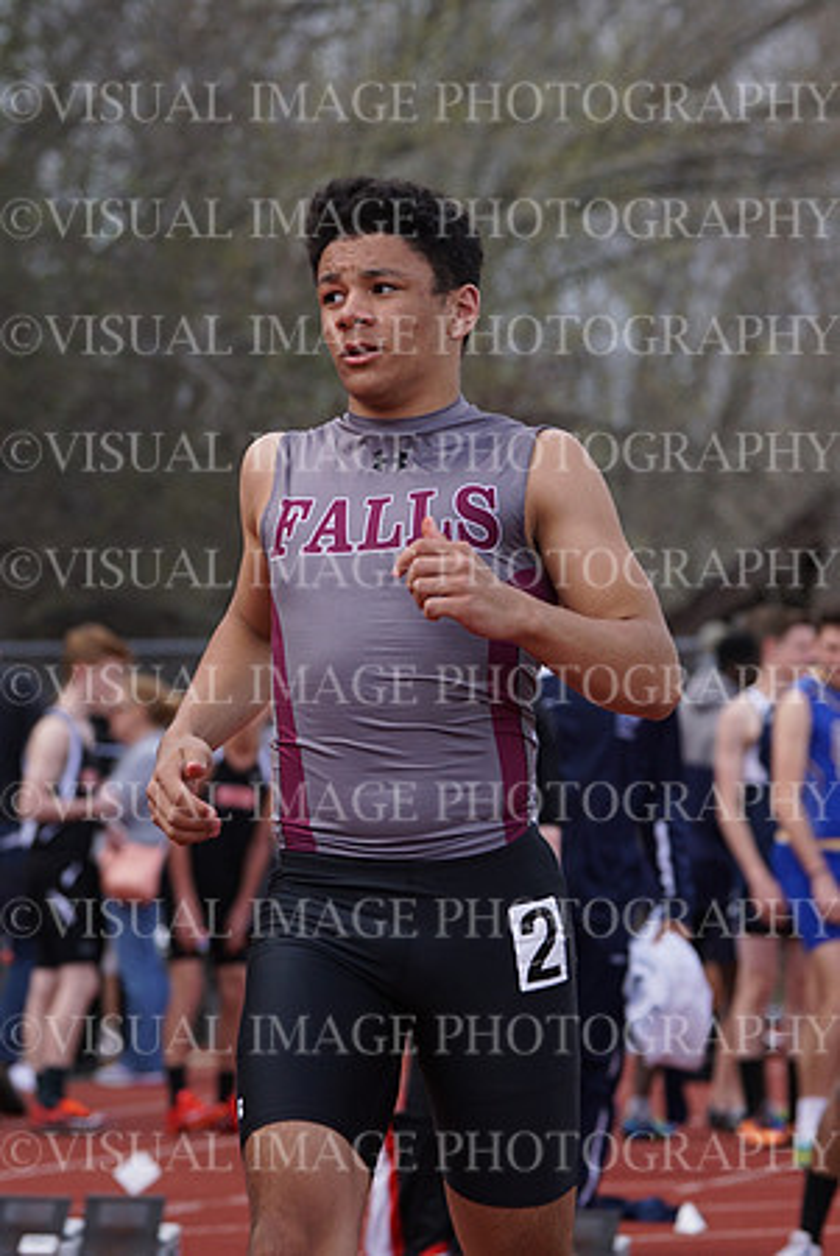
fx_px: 10475
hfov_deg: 4.6
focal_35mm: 300
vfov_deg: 6.9
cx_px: 420
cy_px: 628
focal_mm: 200
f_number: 6.3
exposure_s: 1/800
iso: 640
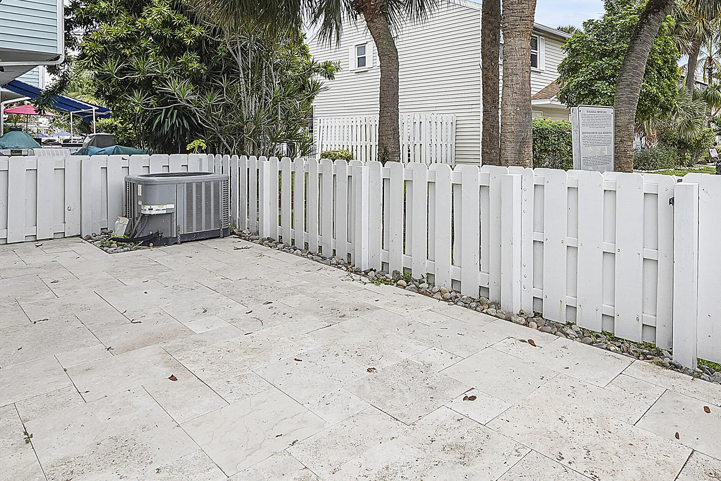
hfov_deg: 73.3
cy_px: 141
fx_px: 481
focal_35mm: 24
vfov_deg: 51.6
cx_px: 413
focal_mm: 10
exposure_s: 1/100
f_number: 7.1
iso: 250
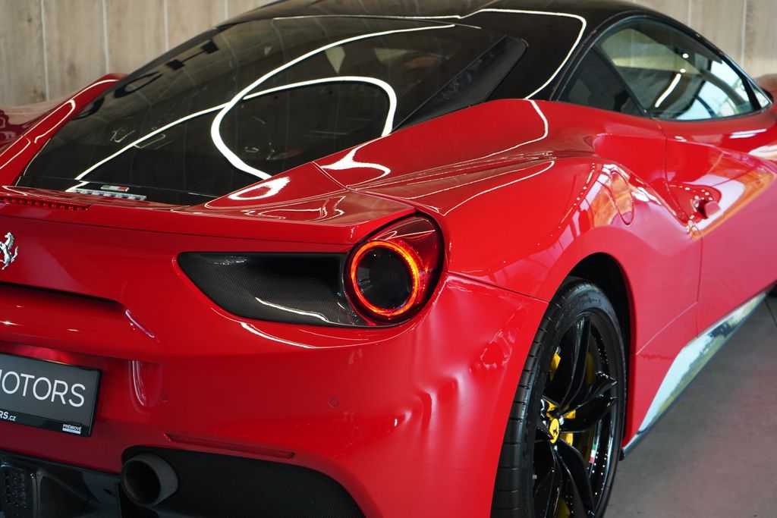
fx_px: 1446
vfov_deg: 20.3
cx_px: 388
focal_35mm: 67
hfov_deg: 30.1
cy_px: 259
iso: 3200
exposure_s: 1/160
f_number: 5.6
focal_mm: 67
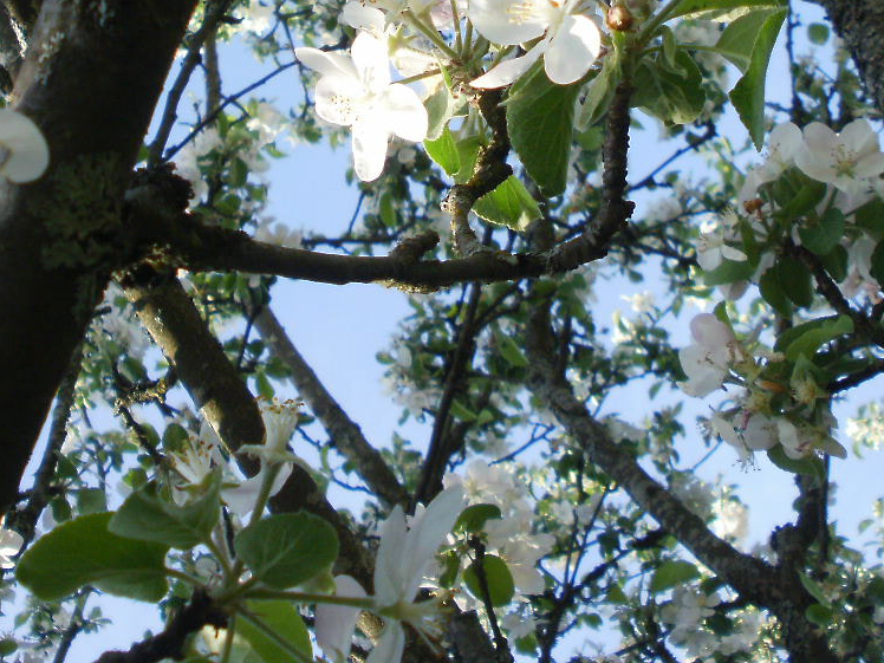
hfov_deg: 25.3
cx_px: 412
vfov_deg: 18.8
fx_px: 1966
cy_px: 67
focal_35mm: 77
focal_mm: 6.3
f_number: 3.5
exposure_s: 1/250
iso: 100
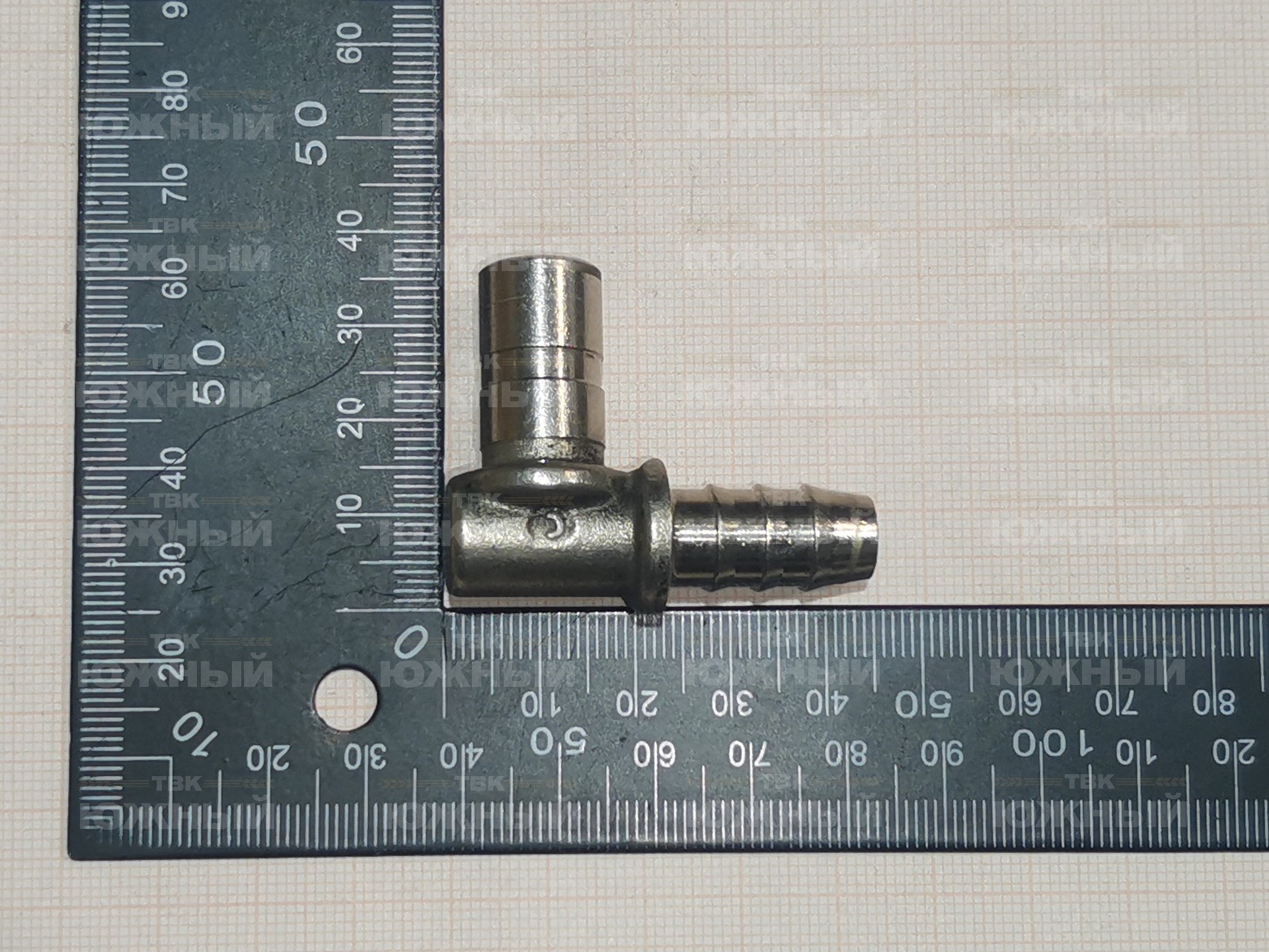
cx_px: 634
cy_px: 476
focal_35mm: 26
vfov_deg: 53.1
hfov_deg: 67.3
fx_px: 953
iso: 100
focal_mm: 4.66
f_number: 1.4
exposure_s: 1/100
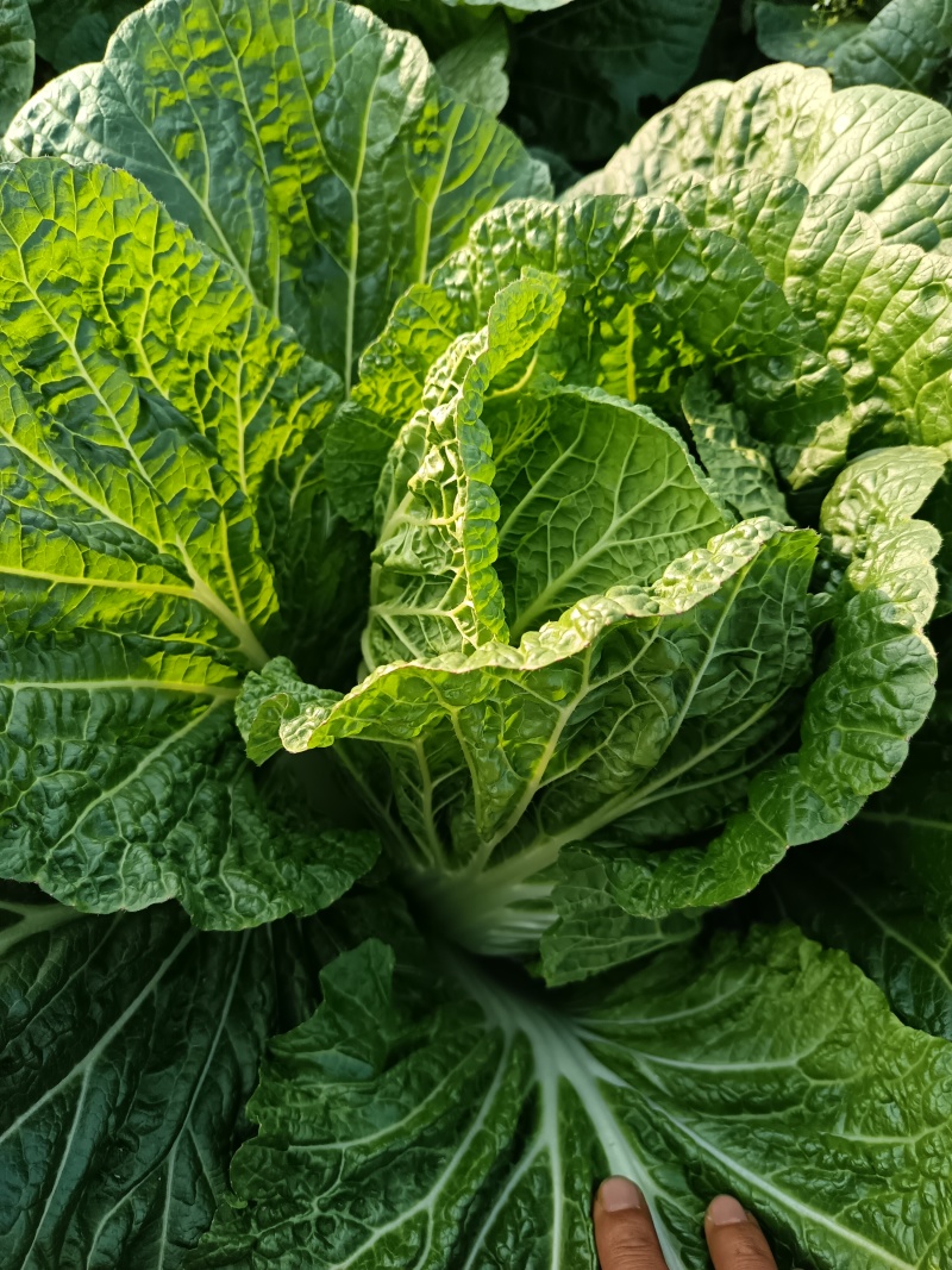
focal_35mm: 24
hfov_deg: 56.8
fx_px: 880
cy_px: 635
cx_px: 476
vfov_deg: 71.6
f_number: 1.75
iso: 861
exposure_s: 1/900
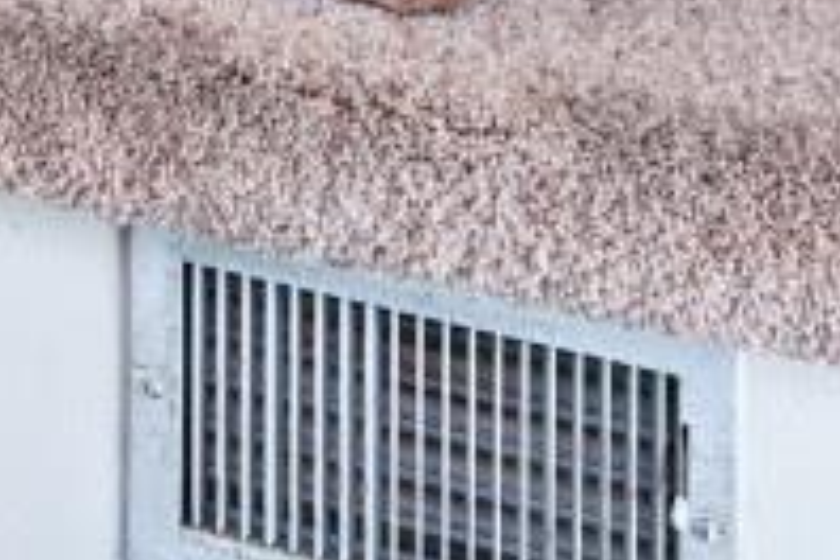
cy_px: -976
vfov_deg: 10.3
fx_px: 2473
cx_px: -386
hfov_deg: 17.5
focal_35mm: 106
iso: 360
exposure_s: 1/60
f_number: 4
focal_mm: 14
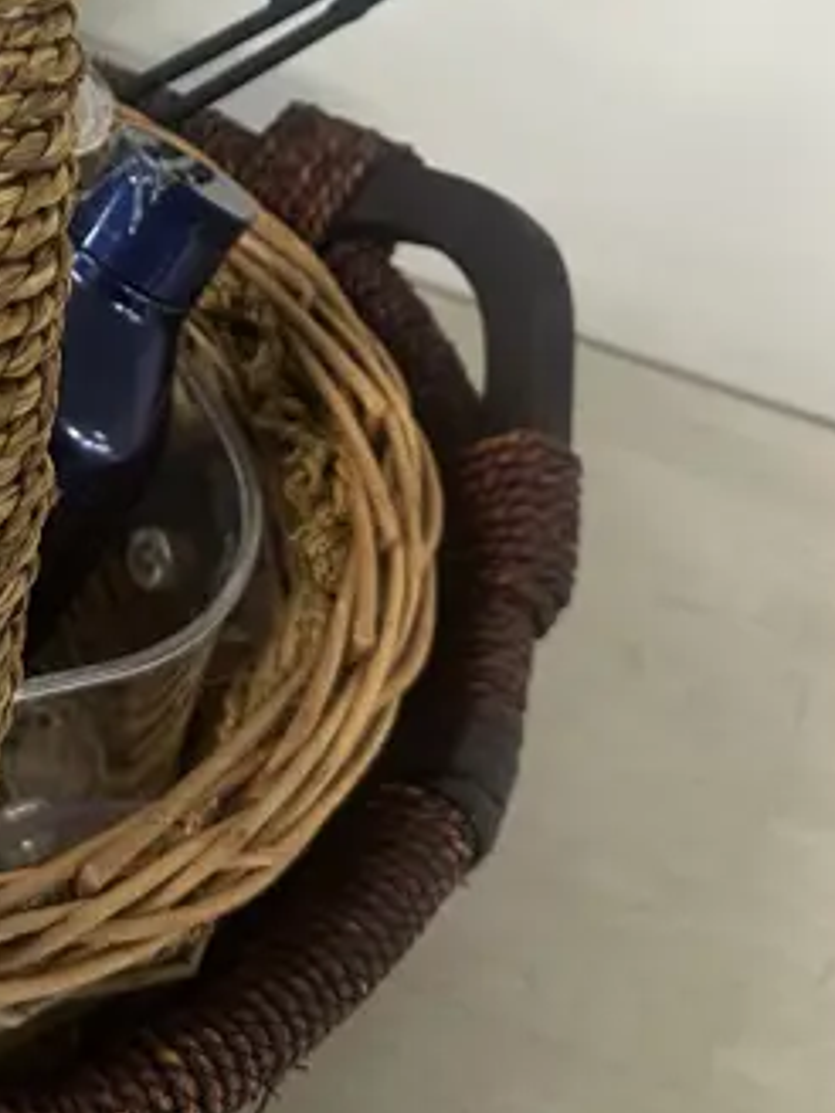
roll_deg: -3.2
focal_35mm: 75
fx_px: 2412
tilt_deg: -33.8
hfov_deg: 18.8
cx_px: -95
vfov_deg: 24.0
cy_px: -166
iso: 160
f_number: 1.78
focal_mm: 6.86
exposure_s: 1/50
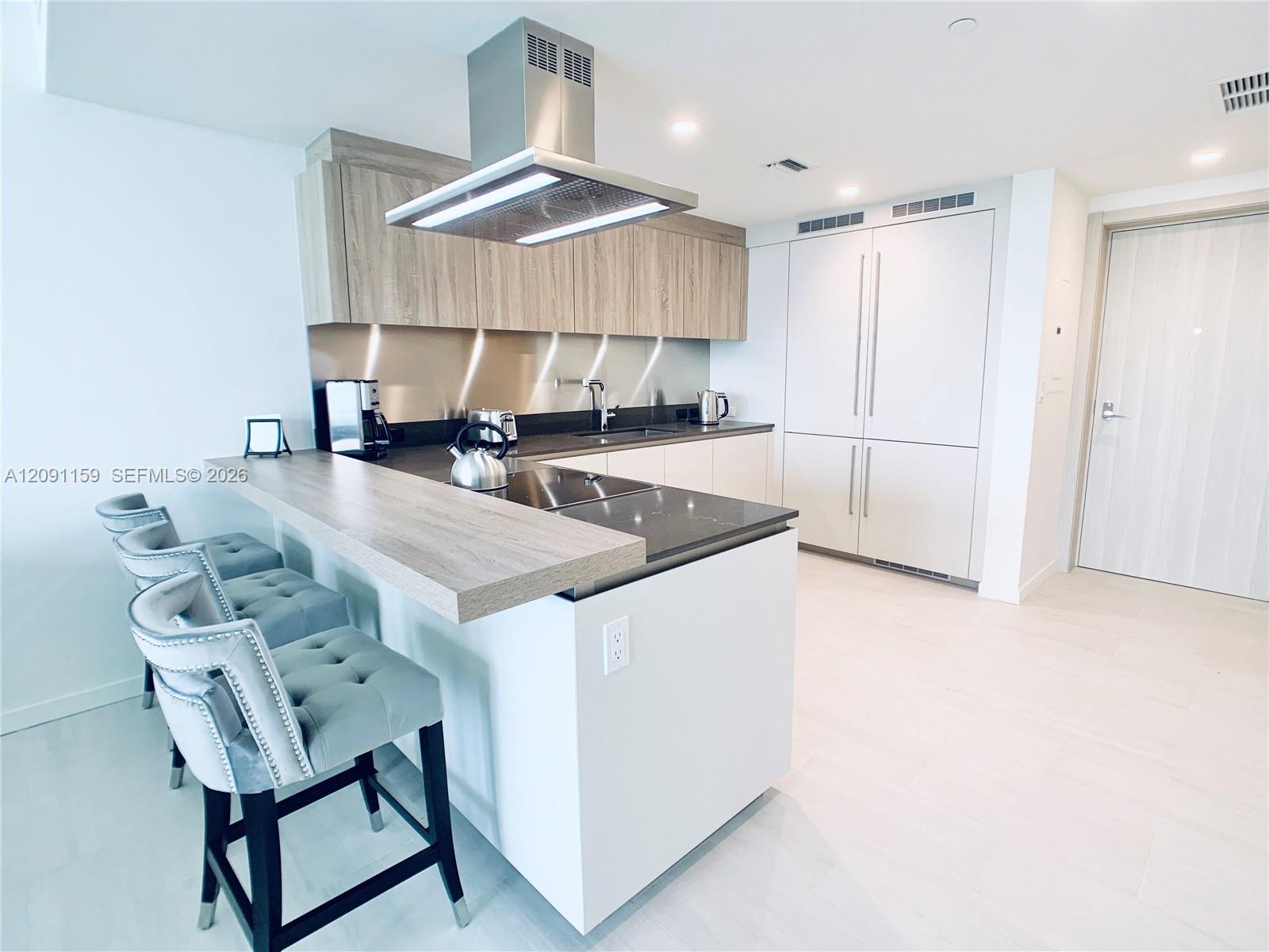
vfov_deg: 53.1
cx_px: 634
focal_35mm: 26
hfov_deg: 67.3
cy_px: 476
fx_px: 953
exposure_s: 1/120
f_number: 1.8
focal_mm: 4.25
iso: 80
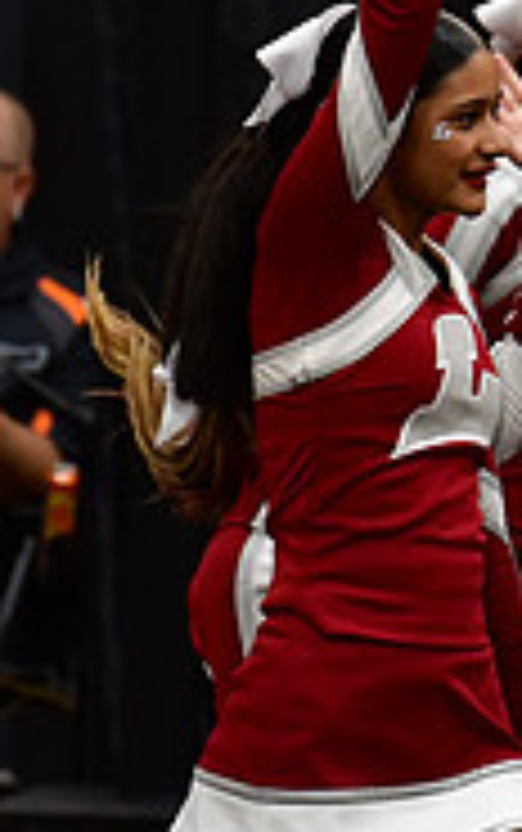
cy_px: 304
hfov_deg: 1.5
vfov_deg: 2.4
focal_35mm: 863
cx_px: 1269
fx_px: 19598
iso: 4000
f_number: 4
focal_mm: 180
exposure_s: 1/500
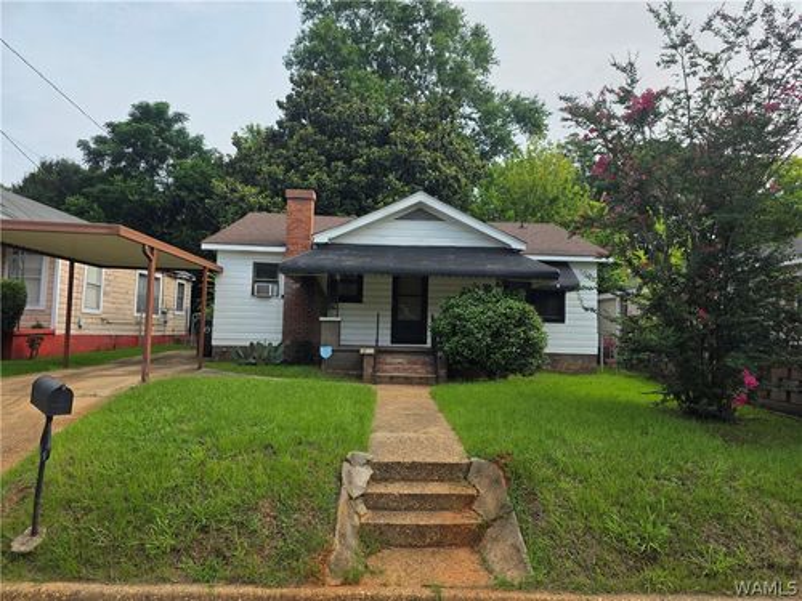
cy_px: 300
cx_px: 401
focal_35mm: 23
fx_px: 533
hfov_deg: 73.9
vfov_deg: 58.9
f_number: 1.7
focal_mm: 6.3
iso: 80
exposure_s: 1/4237
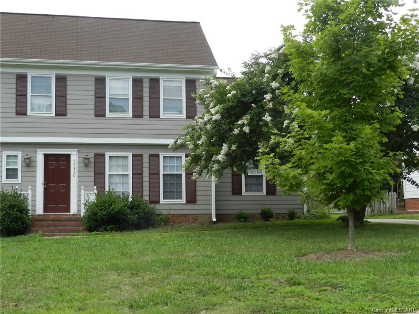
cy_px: 157
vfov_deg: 27.5
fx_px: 642
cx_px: 210
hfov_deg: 36.2
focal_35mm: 53
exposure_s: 1/400
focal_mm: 9.4
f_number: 4.4
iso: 160
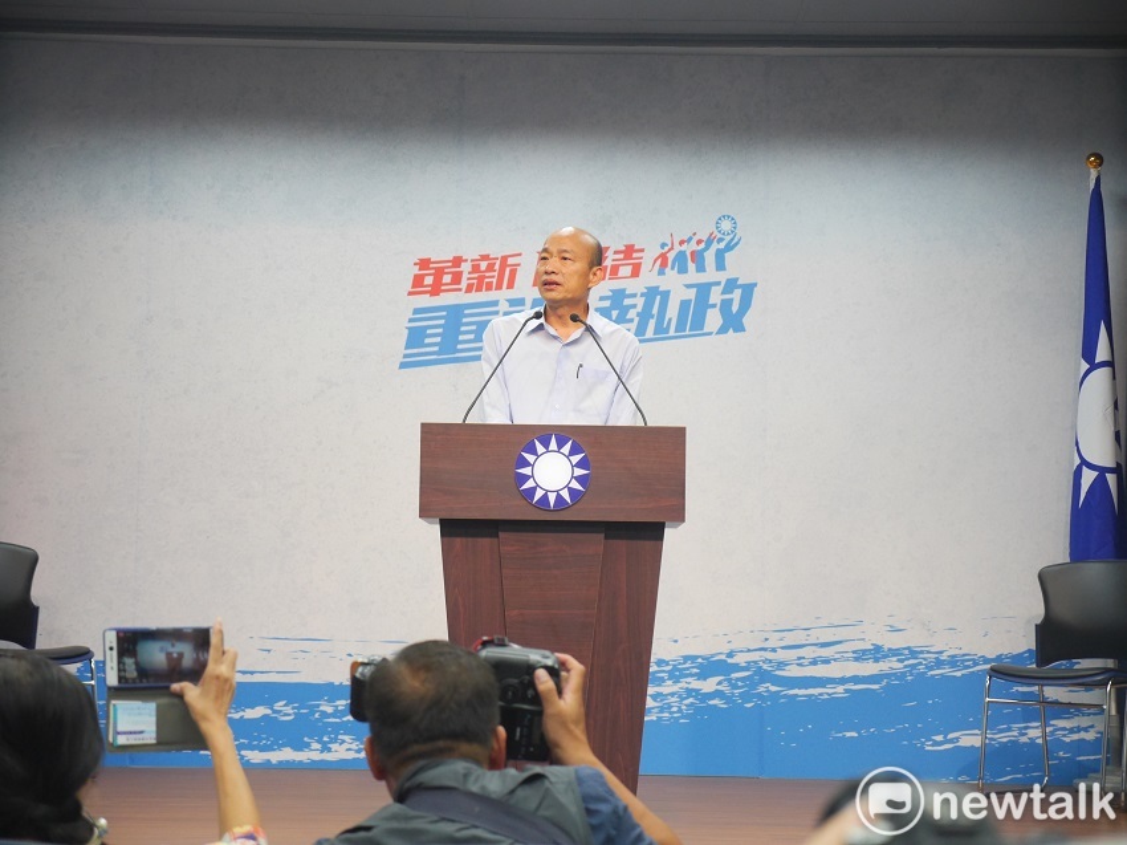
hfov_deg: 27.8
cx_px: 564
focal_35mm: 70
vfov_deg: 21.0
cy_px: 422
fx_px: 2278
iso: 1250
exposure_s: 1/200
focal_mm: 35
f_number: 2.8
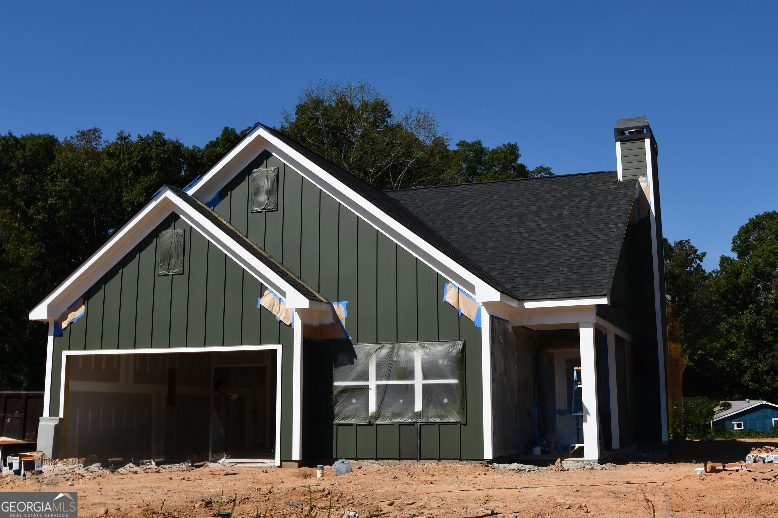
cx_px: 389
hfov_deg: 53.1
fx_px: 778
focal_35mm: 36
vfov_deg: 36.9
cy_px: 259
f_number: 9
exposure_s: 1/320
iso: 100
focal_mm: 24
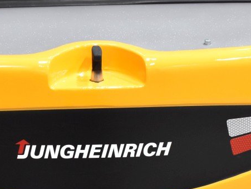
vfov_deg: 15.5
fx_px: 668
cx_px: 97
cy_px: 222
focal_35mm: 92
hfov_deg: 21.3
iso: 1600
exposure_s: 1/40
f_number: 4.5
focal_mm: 24
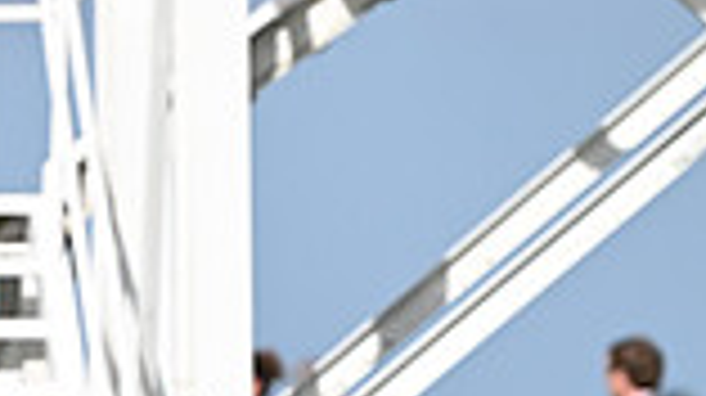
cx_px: -126
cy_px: 817
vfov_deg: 1.6
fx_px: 14496
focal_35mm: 775
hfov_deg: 2.8
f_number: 4
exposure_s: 1/8000
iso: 500
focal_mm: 200
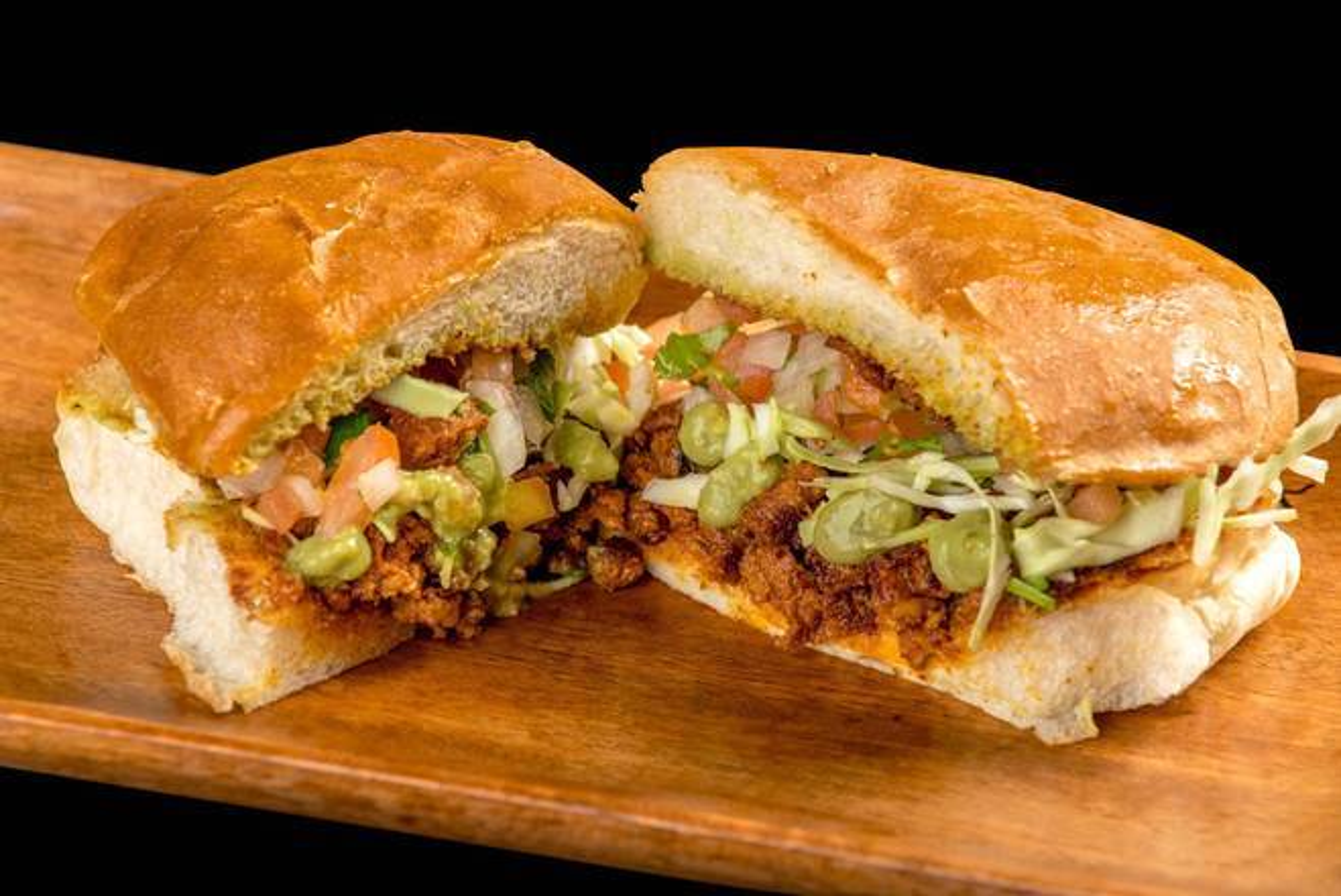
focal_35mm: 180
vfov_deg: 7.6
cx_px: 670
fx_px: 6708
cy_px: 448
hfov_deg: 11.4
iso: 100
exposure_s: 1/160
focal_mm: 180
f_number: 8
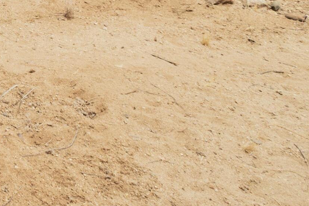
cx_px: -178
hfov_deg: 25.4
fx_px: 464
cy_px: -157
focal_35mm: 54
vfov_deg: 19.3
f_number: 13
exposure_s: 1/125
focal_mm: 10
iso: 200
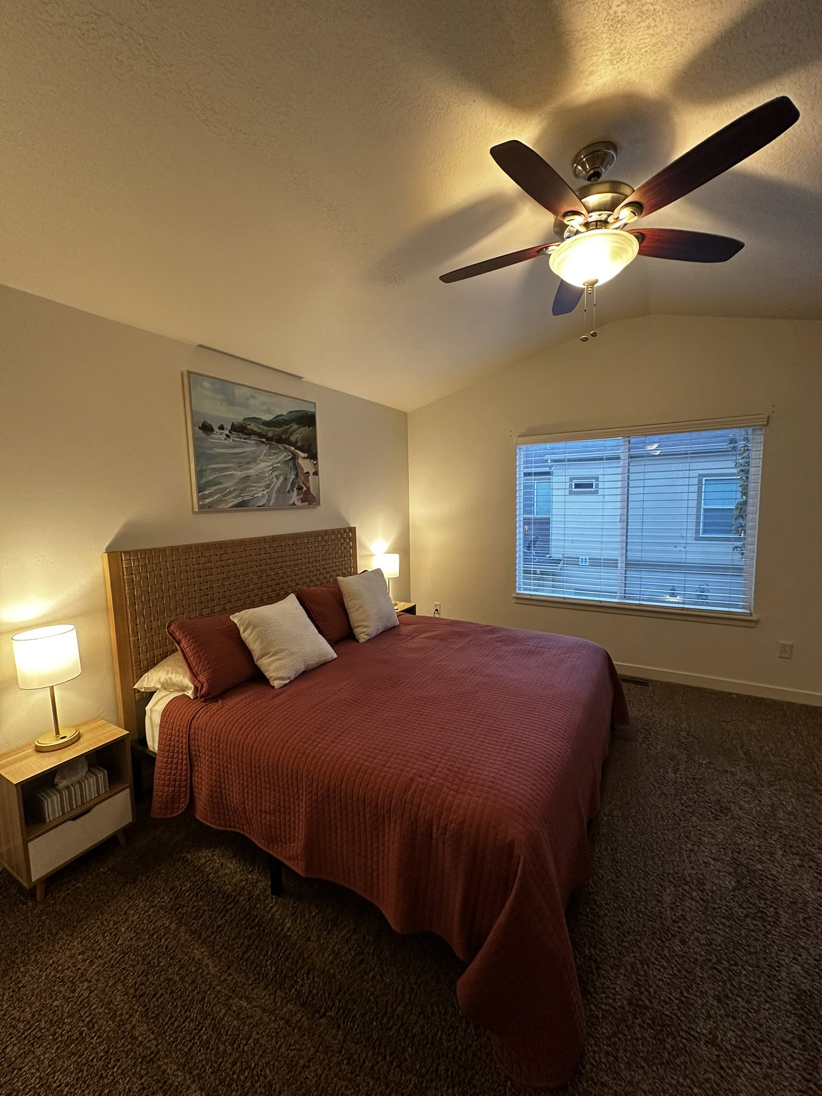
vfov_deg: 102.1
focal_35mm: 14
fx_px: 443
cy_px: 548
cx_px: 411
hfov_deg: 85.7
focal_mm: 2.22
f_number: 2.2
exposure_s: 1/60
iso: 250
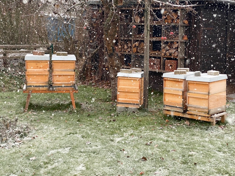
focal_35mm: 53
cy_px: 89
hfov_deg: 36.2
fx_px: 360
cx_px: 119
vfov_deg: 27.5
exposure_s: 1/122
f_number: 2
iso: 32
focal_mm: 6
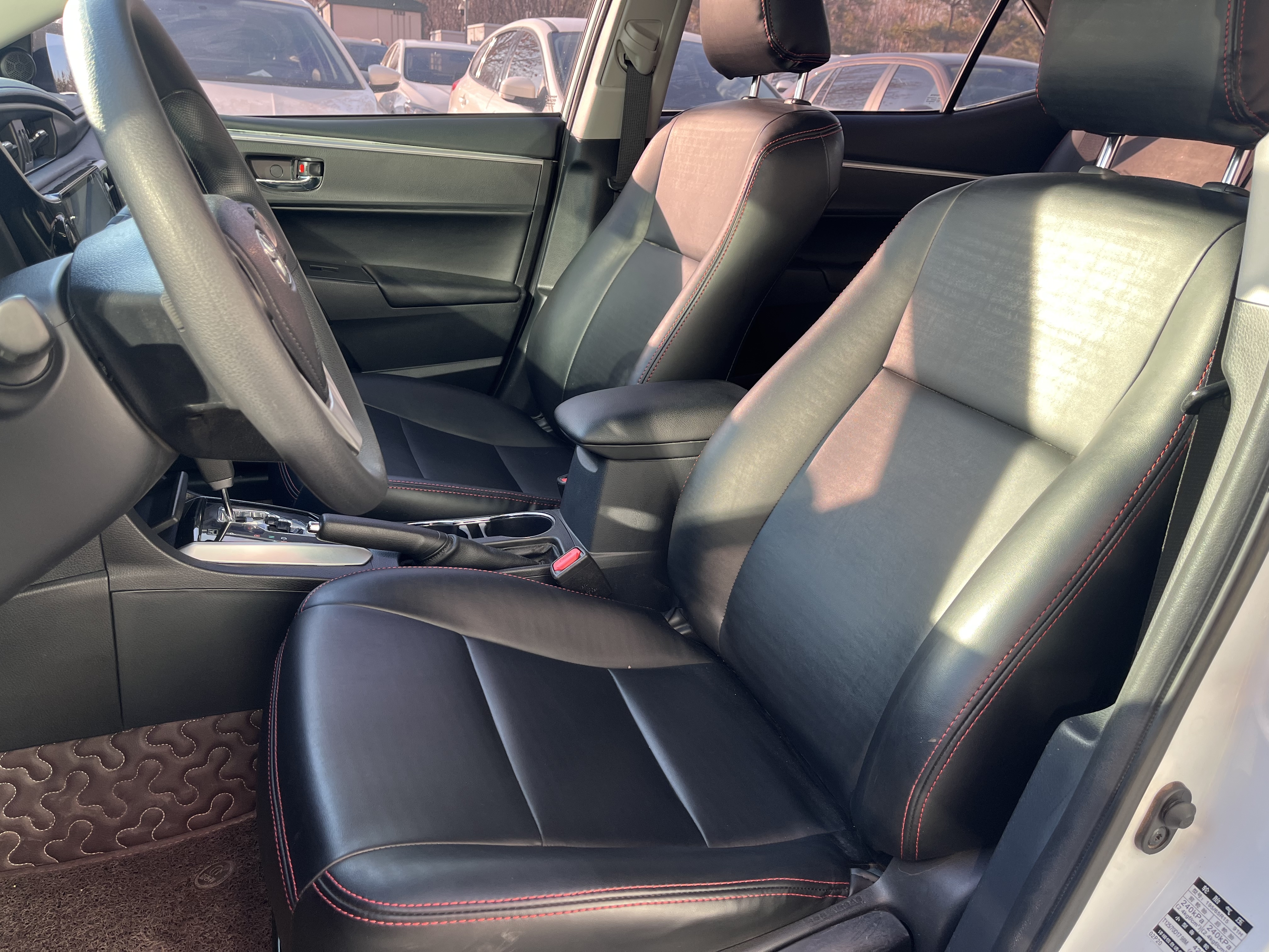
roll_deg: -3.9
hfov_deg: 67.3
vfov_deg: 53.1
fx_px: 953
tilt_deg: -21.7
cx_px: 634
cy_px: 476
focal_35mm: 26
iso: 40
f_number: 1.6
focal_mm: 5.1
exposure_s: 1/122
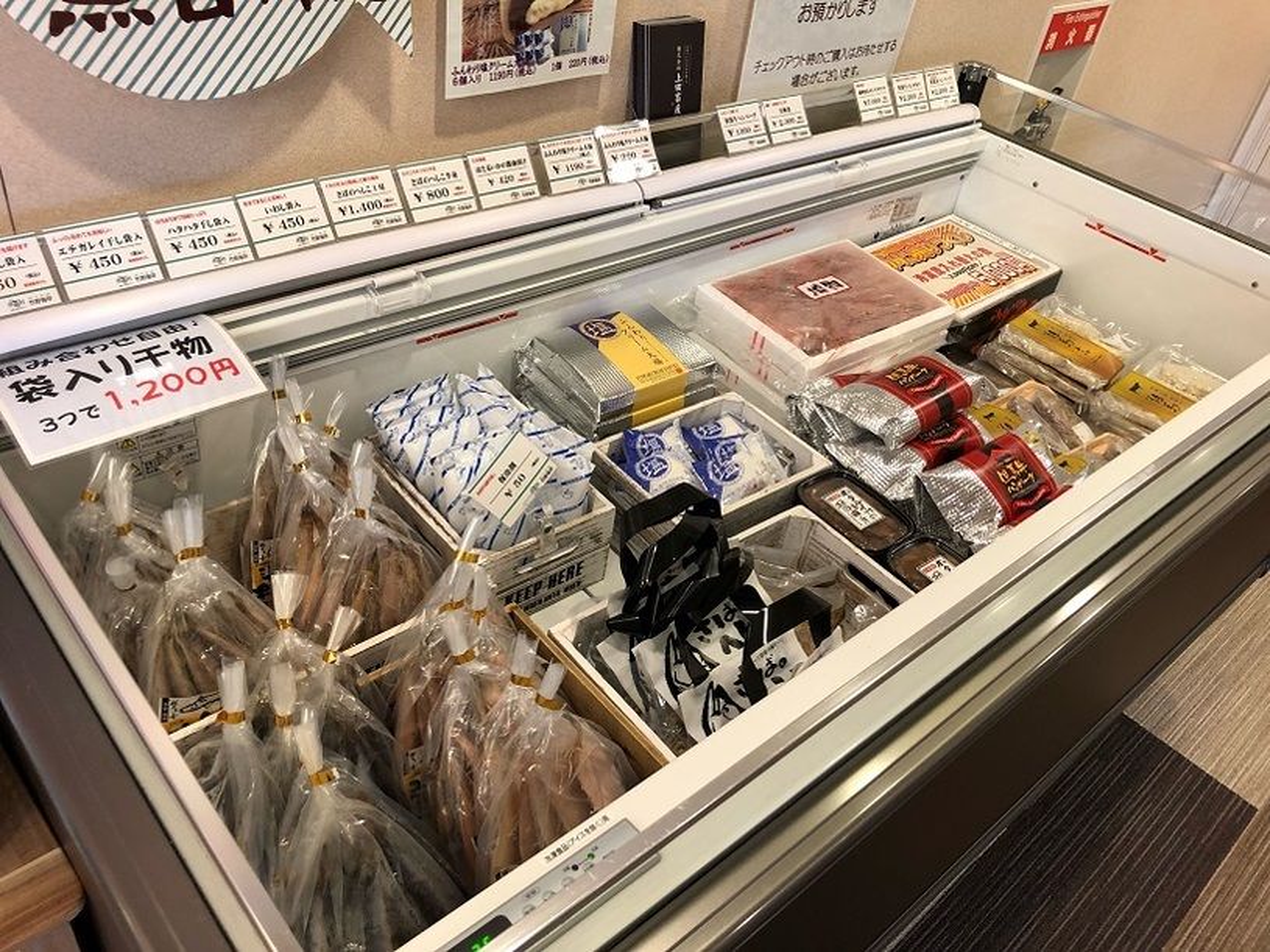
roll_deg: -11.4
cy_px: 476
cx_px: 635
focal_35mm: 28
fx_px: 1027
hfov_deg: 63.5
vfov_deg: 49.7
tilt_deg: -37.6
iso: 40
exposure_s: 1/20
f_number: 1.8
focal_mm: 3.99
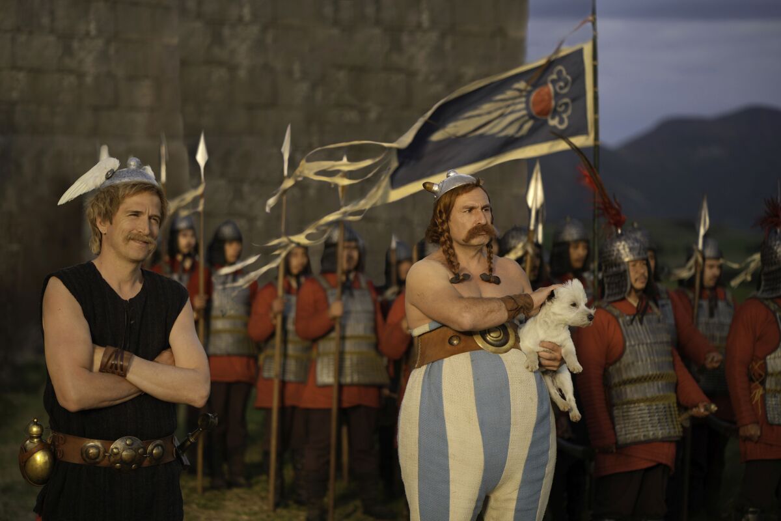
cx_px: 390
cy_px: 260
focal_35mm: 85
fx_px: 1844
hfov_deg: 23.9
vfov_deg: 16.1
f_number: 1.8
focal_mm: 85
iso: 125
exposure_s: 1/2000
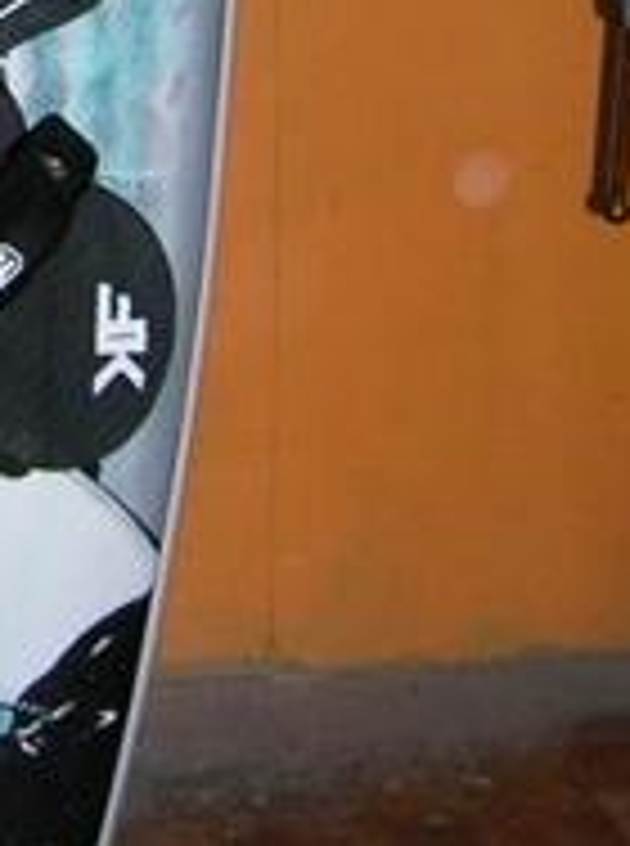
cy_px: -189
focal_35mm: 116
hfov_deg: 12.0
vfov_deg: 16.3
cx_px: -376
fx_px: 2828
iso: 63
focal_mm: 5.7
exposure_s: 1/60.1
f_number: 2.9
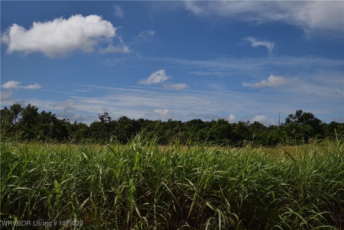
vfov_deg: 43.6
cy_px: 115
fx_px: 287
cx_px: 172
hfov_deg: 61.9
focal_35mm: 30
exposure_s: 1/640
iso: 200
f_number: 13
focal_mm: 20
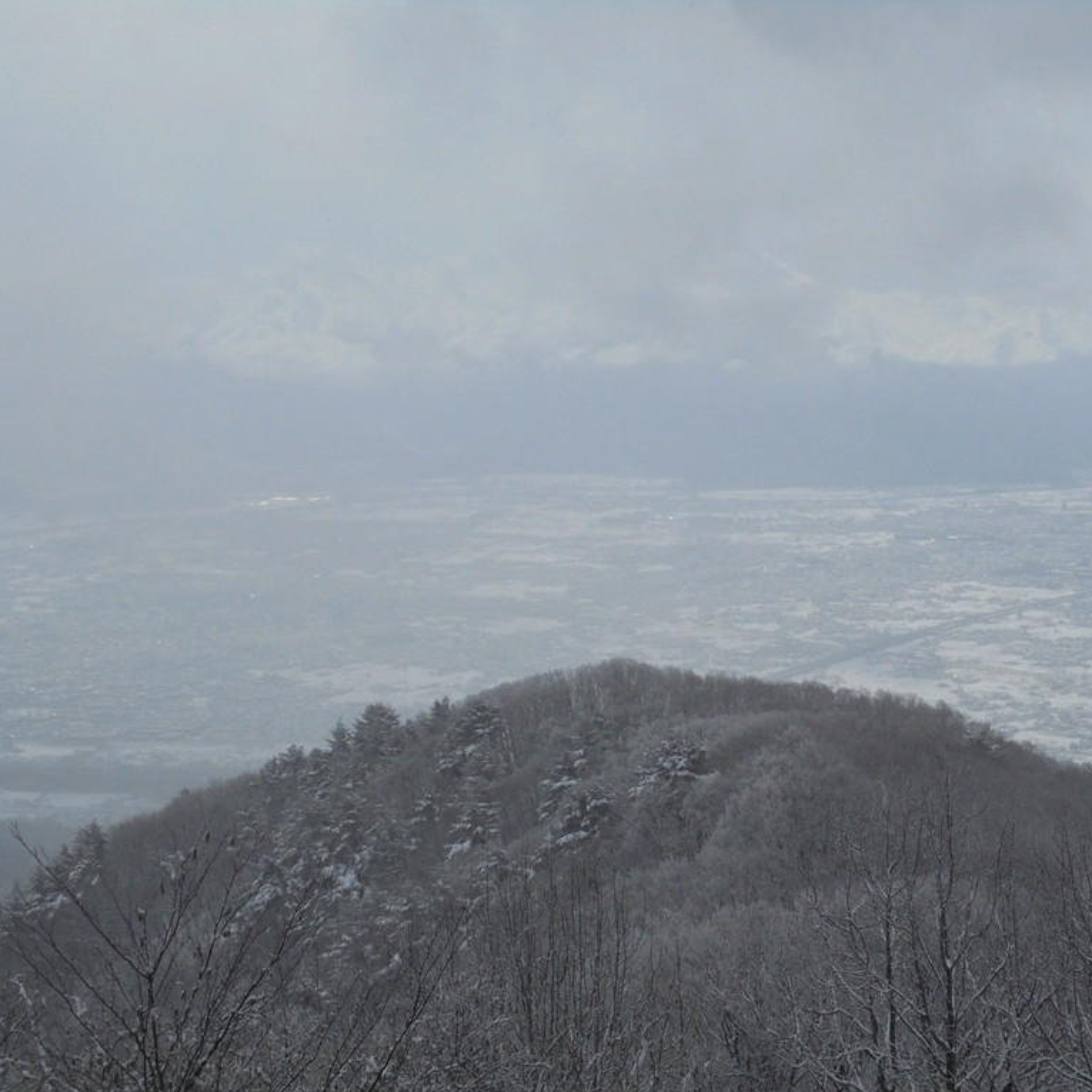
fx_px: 2070
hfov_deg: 29.4
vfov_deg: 29.6
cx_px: 707
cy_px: 545
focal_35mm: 58
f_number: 15.3
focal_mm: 8.9
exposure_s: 1/160
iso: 100
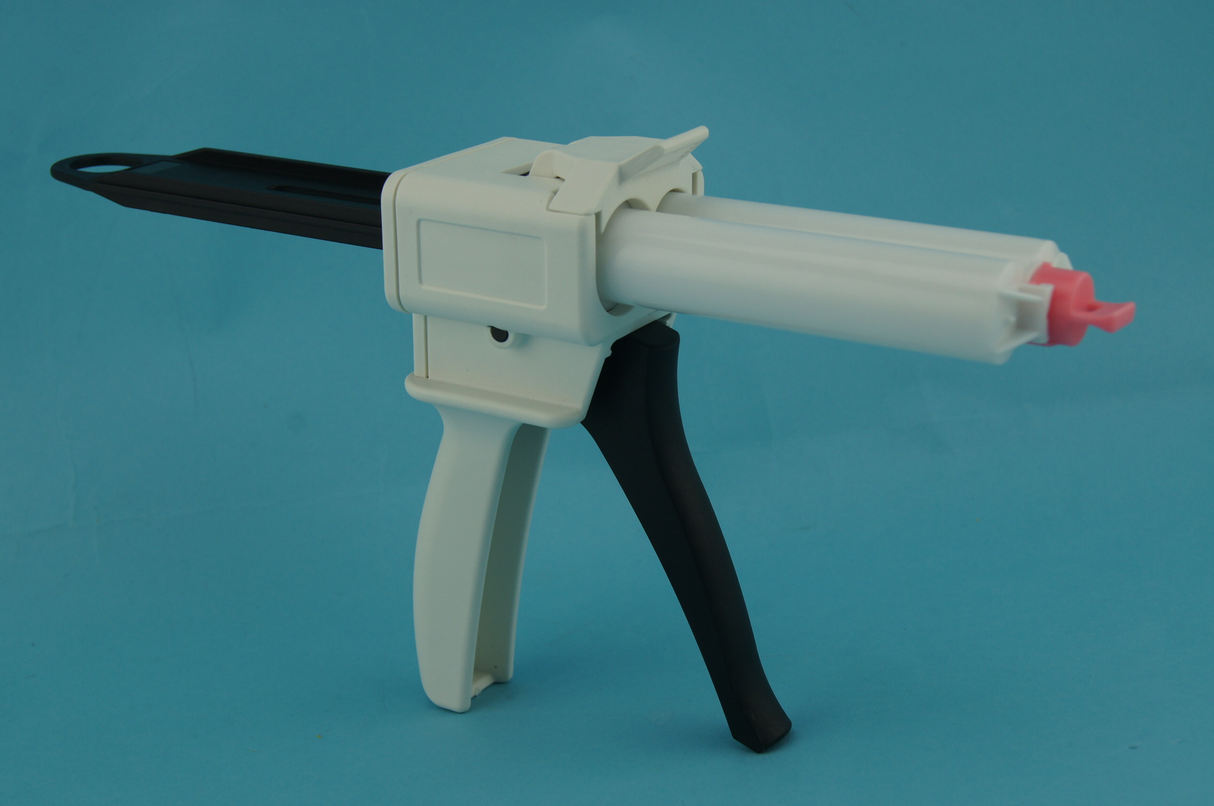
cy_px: 403
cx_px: 607
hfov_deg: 37.9
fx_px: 1768
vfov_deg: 25.7
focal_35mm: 52
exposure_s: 1/80
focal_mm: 35
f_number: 9
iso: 200
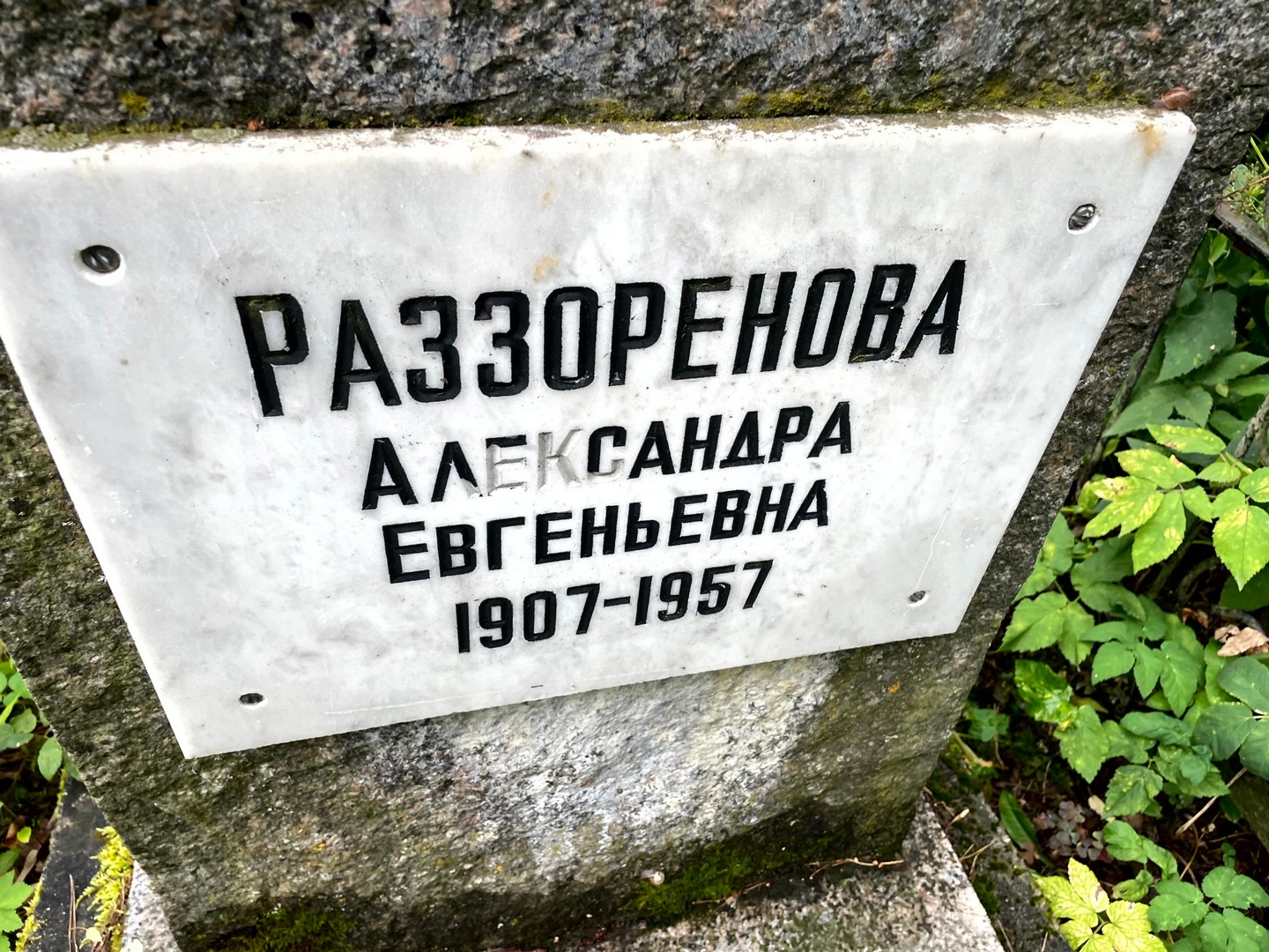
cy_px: 476
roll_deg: -2.1
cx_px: 634
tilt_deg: -38.7
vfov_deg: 53.1
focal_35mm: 26
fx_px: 953
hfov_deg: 67.3
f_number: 1.6
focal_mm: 4.2
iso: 64
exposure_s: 1/121
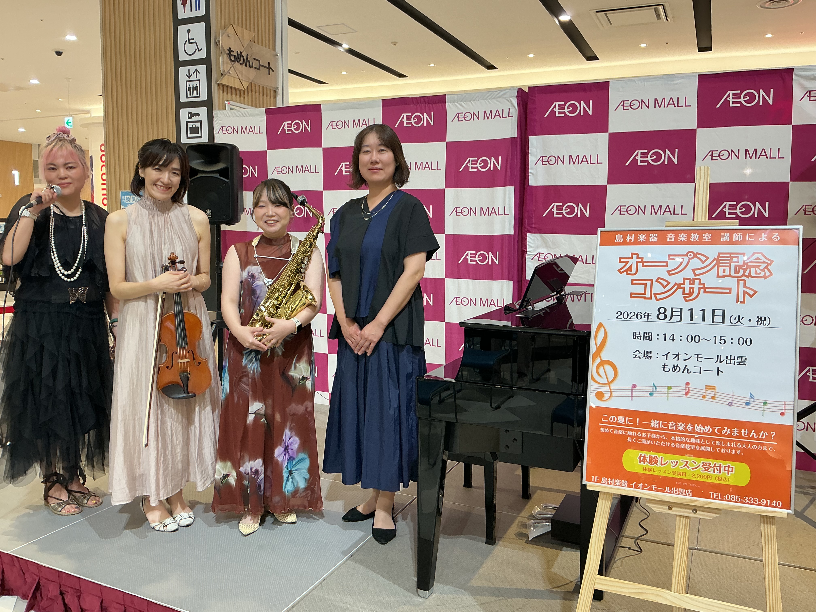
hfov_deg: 61.7
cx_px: 408
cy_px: 306
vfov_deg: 48.2
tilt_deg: -6.5
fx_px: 684
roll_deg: -0.7
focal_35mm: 29
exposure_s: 1/60
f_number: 1.8
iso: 50
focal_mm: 3
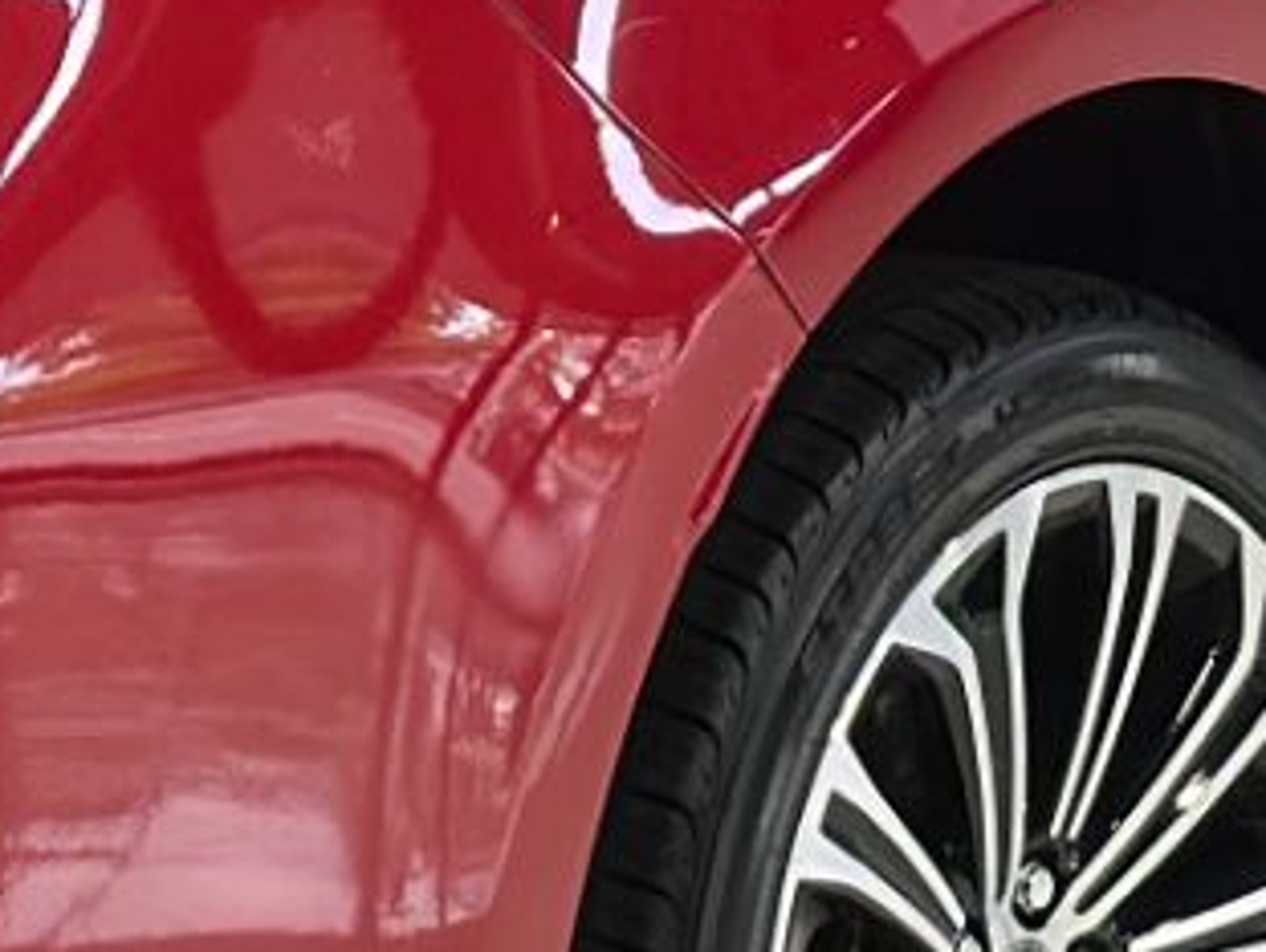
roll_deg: +0.7
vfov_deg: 5.0
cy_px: -244
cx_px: 395
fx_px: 10838
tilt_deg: -9.7
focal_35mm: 296
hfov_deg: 6.7
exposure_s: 1/60
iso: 125
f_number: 1.78
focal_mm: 6.86
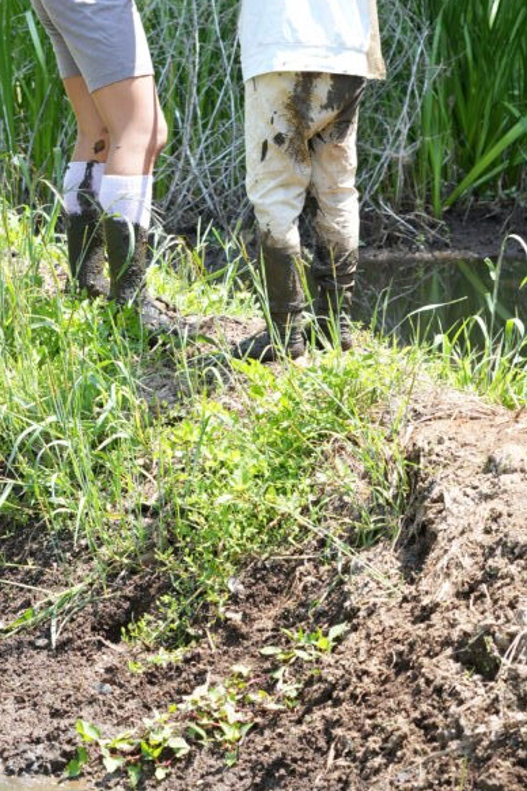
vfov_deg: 13.1
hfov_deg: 8.9
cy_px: -73
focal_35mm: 154
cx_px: 191
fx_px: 3381
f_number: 7.1
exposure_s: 1/80
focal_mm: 70
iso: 160
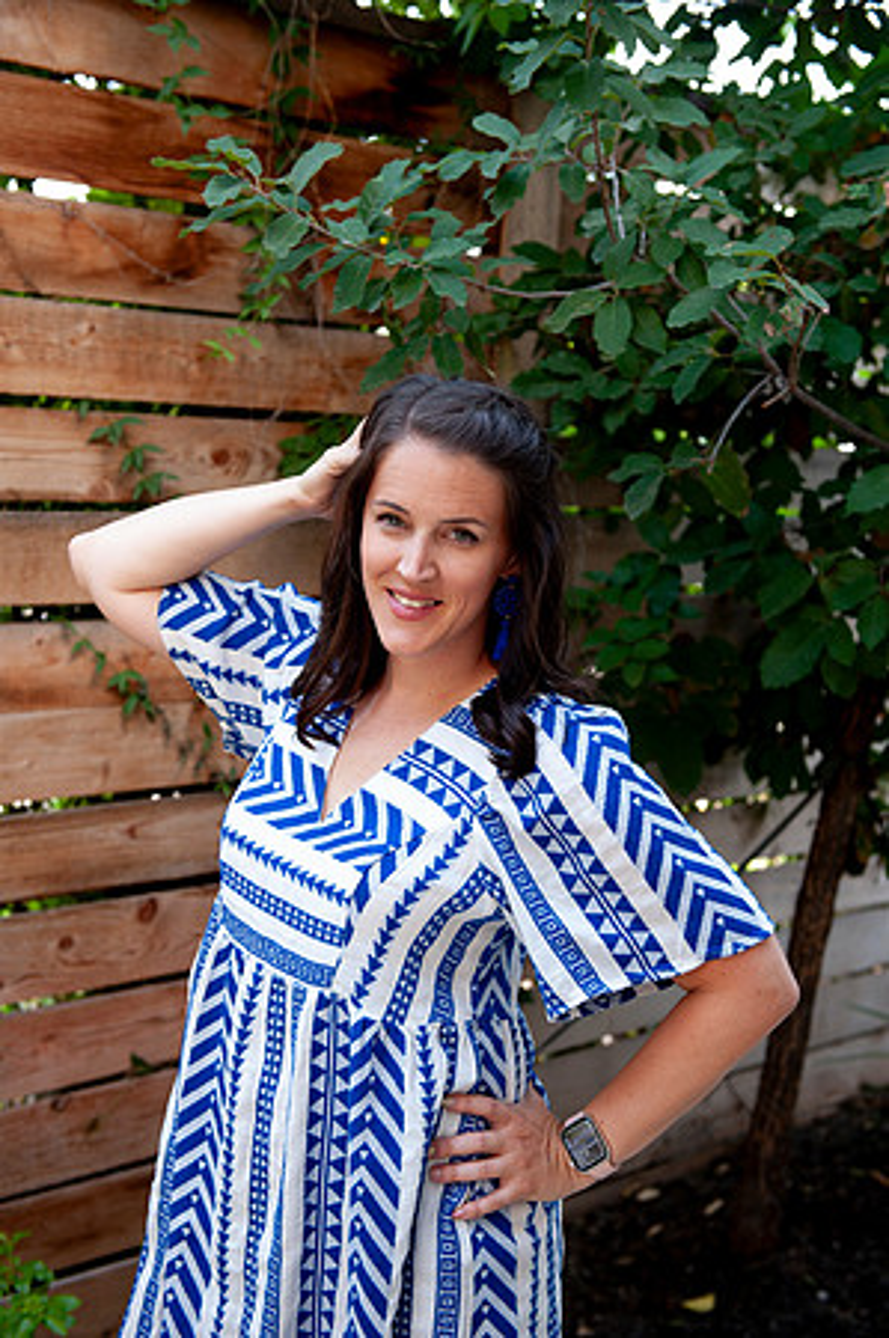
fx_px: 1782
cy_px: 669
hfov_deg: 28.0
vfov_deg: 41.2
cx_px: 444
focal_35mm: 48
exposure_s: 1/80
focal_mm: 48
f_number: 4
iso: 100
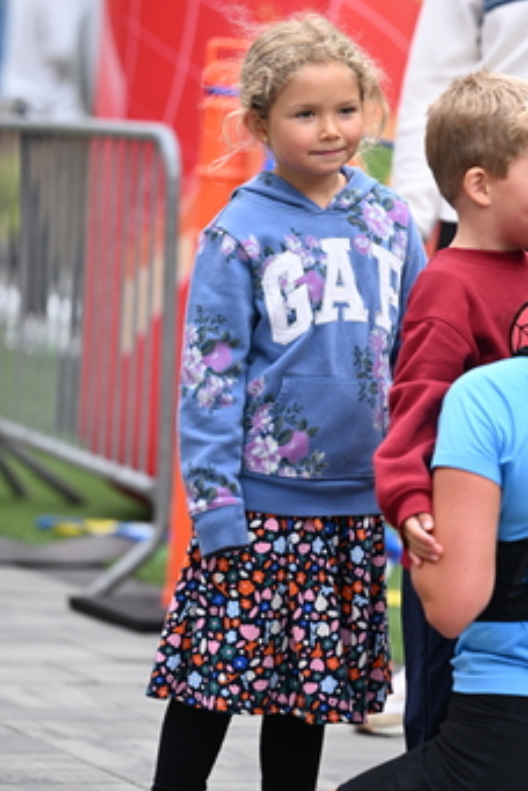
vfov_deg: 10.7
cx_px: 411
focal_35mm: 193
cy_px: 365
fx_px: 4246
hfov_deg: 7.1
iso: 640
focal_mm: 120
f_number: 2.8
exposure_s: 1/1600
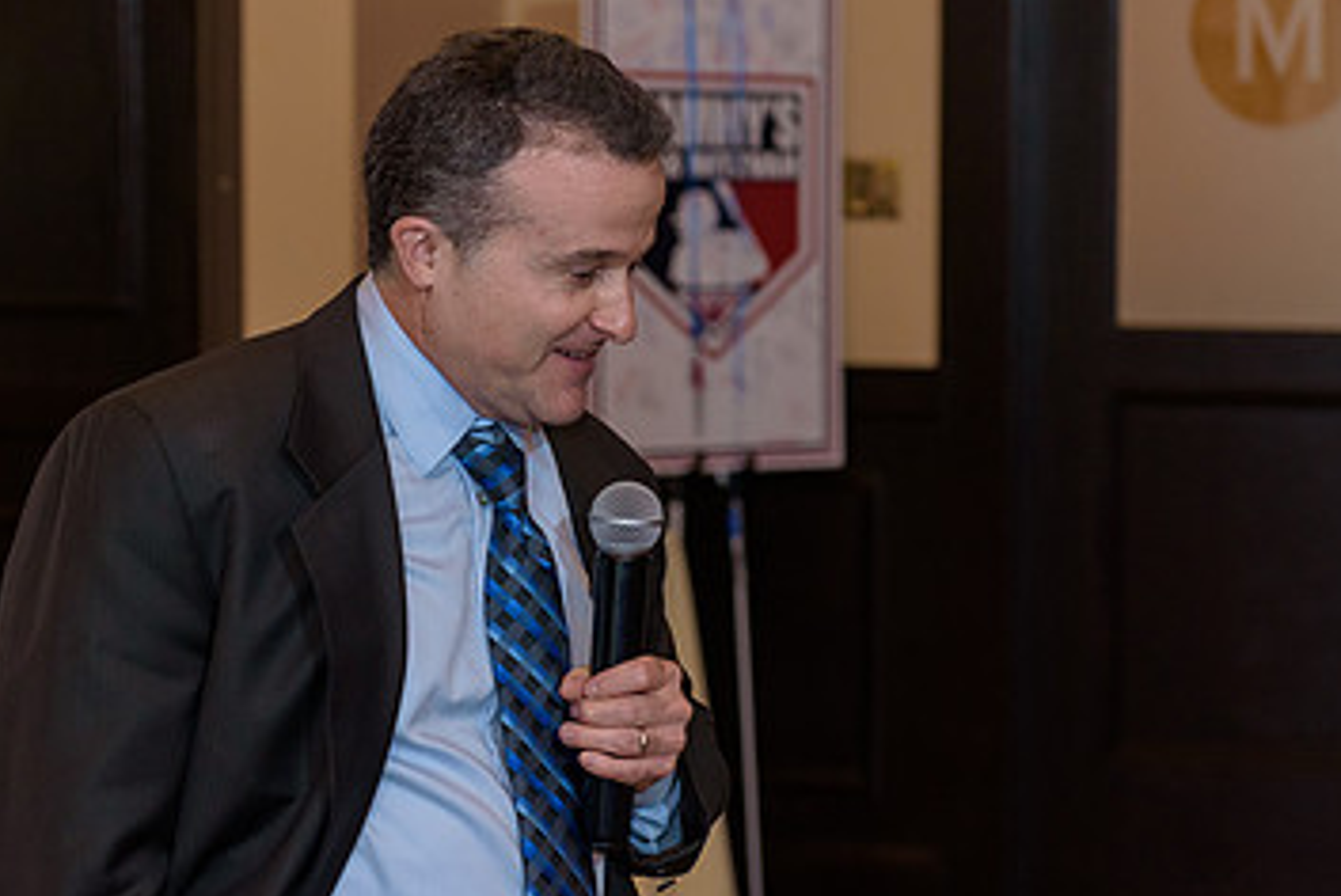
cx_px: 509
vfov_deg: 11.9
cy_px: 454
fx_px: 4287
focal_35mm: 115
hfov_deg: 17.8
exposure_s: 1/125
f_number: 3.2
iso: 1600
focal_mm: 70
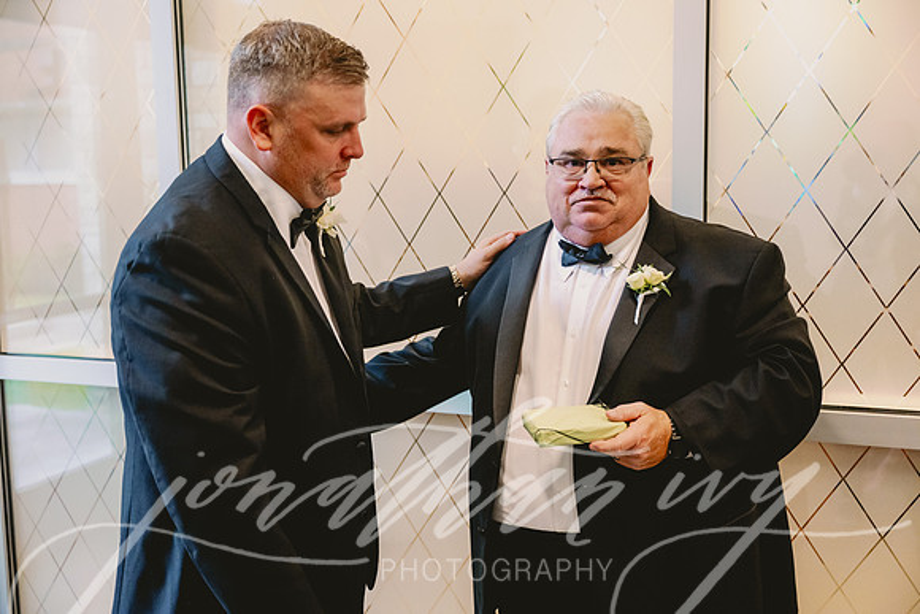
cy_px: 307
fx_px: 997
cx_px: 460
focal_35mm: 39
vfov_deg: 34.2
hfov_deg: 49.5
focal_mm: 39
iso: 2000
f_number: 2.8
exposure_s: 1/400
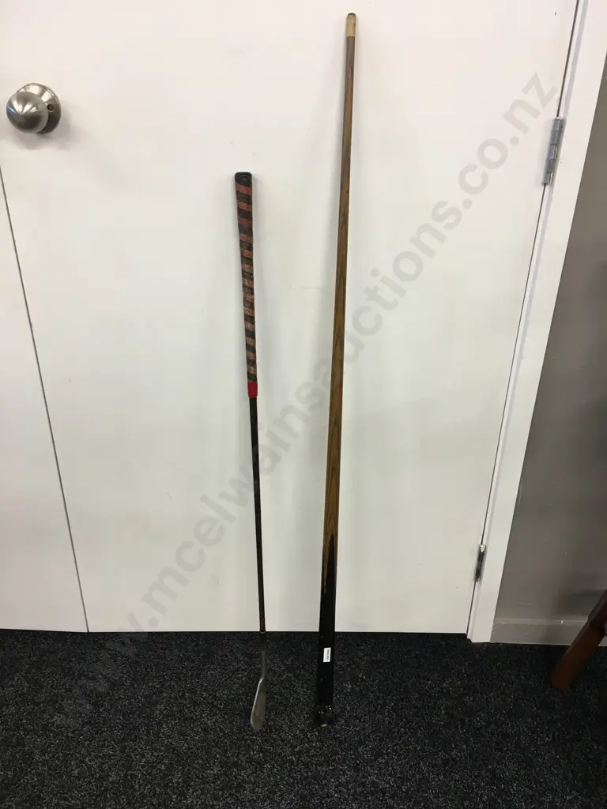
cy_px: 404
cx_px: 304
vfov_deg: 61.7
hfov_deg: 48.2
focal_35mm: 29
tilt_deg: -27.7
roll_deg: -1.6
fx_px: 678
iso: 32
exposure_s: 1/17
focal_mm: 4.15
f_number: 2.2
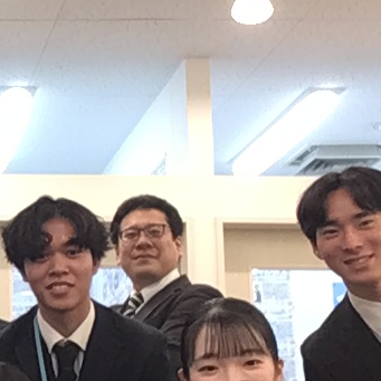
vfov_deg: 16.8
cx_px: -202
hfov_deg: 15.5
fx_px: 1283
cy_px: 259
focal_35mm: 103
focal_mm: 2.15
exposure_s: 1/40
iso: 50
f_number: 2.4
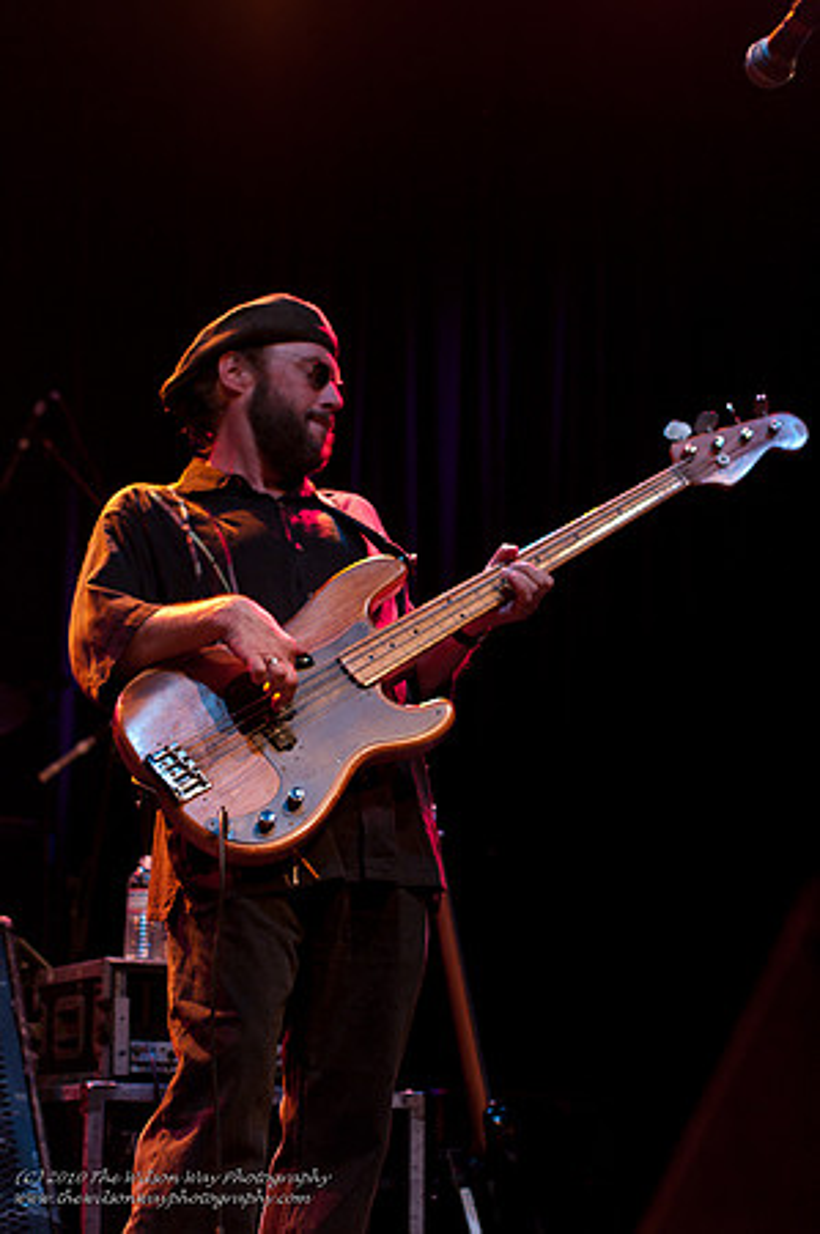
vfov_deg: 27.0
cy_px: 617
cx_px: 410
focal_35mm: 75
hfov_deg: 18.1
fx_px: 2568
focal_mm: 50
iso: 800
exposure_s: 1/45
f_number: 2.4
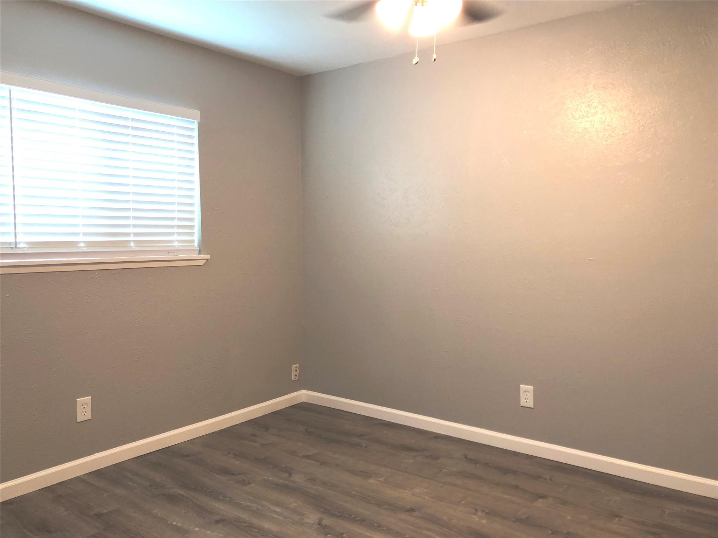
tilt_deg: -2.6
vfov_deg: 49.7
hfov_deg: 63.4
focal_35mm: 28
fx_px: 581
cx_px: 359
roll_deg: -0.6
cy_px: 269
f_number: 1.8
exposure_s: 1/24
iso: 40
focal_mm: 4
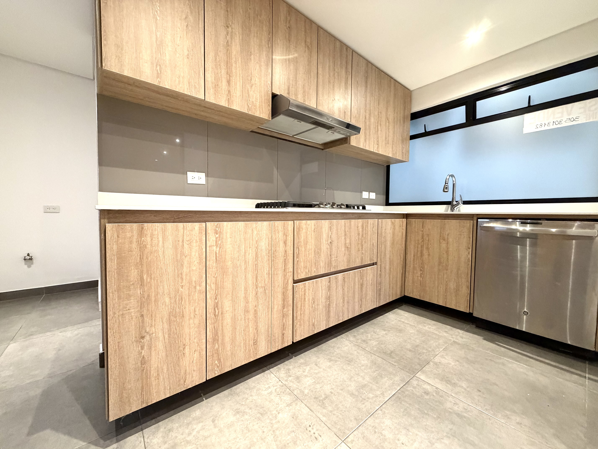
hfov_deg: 102.1
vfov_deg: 85.7
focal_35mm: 14
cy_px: 224
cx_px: 299
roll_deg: +0.0
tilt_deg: -2.6
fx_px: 242
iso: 500
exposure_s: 1/60
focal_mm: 2.22
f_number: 2.2
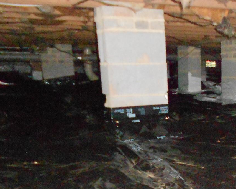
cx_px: 234
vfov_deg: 24.0
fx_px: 426
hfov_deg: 29.1
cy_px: 186
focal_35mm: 61
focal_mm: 4.6
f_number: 3.2
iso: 1250
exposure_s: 1/25
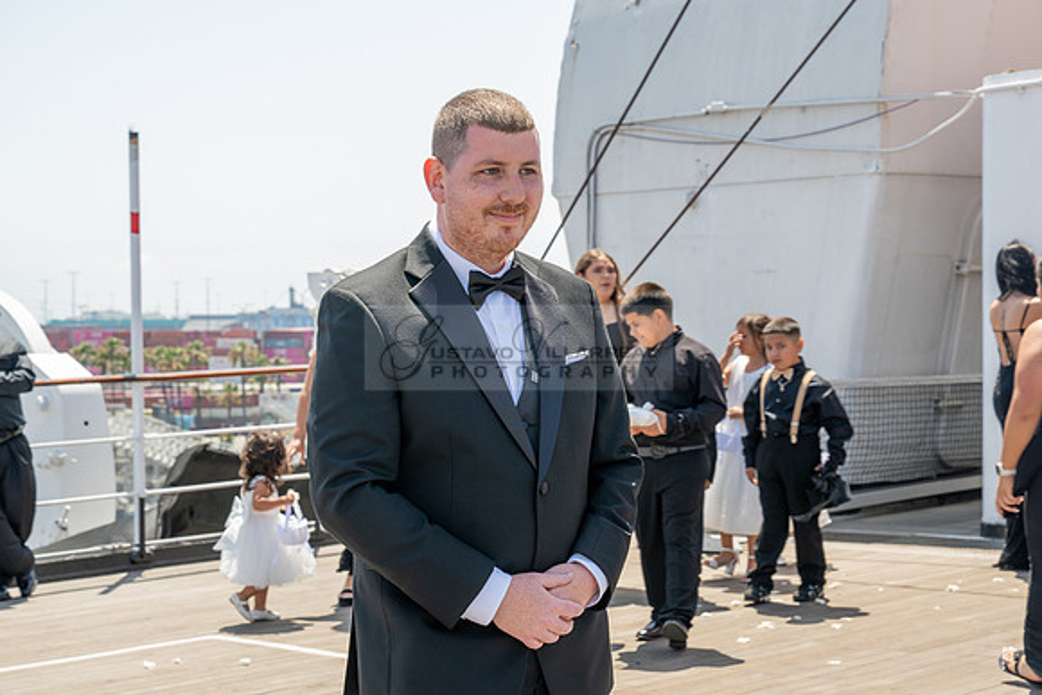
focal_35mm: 70
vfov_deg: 19.5
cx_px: 521
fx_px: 2026
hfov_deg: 28.8
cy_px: 348
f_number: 9
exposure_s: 1/200
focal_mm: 70
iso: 200
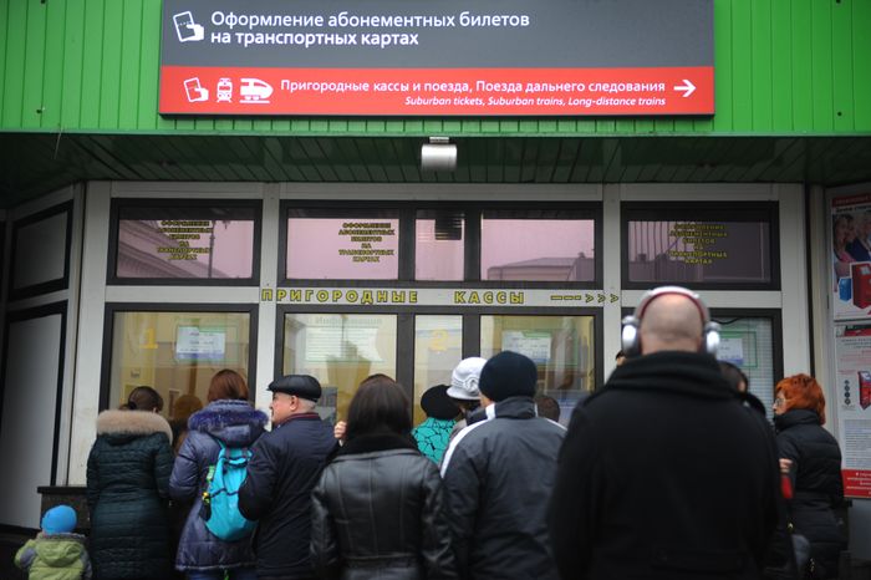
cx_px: 436
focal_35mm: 48
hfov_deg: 41.1
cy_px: 290
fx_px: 1161
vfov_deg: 28.0
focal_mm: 48
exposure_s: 1/60
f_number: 2.8
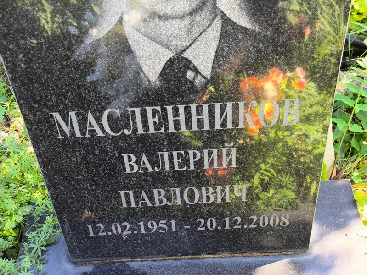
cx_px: 184
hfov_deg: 38.2
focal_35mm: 50
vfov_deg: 29.1
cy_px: 138
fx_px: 530
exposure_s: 1/120
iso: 100
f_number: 1.7
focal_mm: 4.71
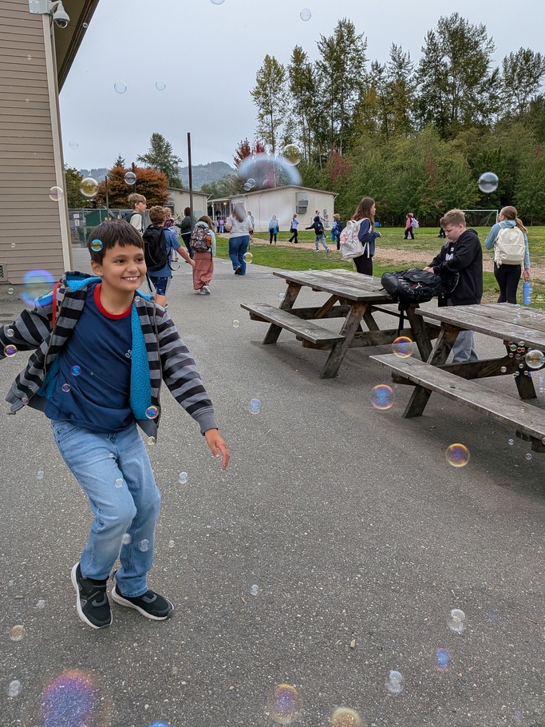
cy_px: 339
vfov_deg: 65.2
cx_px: 278
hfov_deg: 51.4
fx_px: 567
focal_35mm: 27
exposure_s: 1/491
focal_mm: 4.53
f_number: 1.7
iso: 28
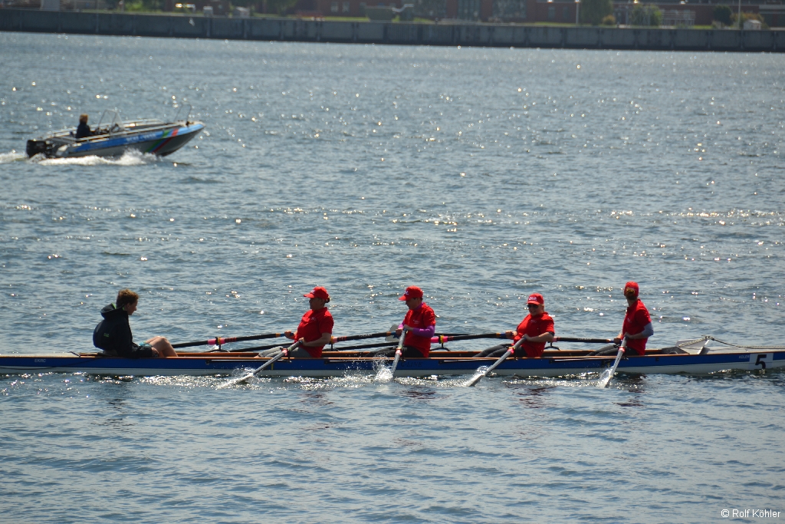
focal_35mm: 300
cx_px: 392
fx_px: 6542
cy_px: 262
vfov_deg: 4.6
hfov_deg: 6.9
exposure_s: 1/640
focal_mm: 200
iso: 100
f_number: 6.3
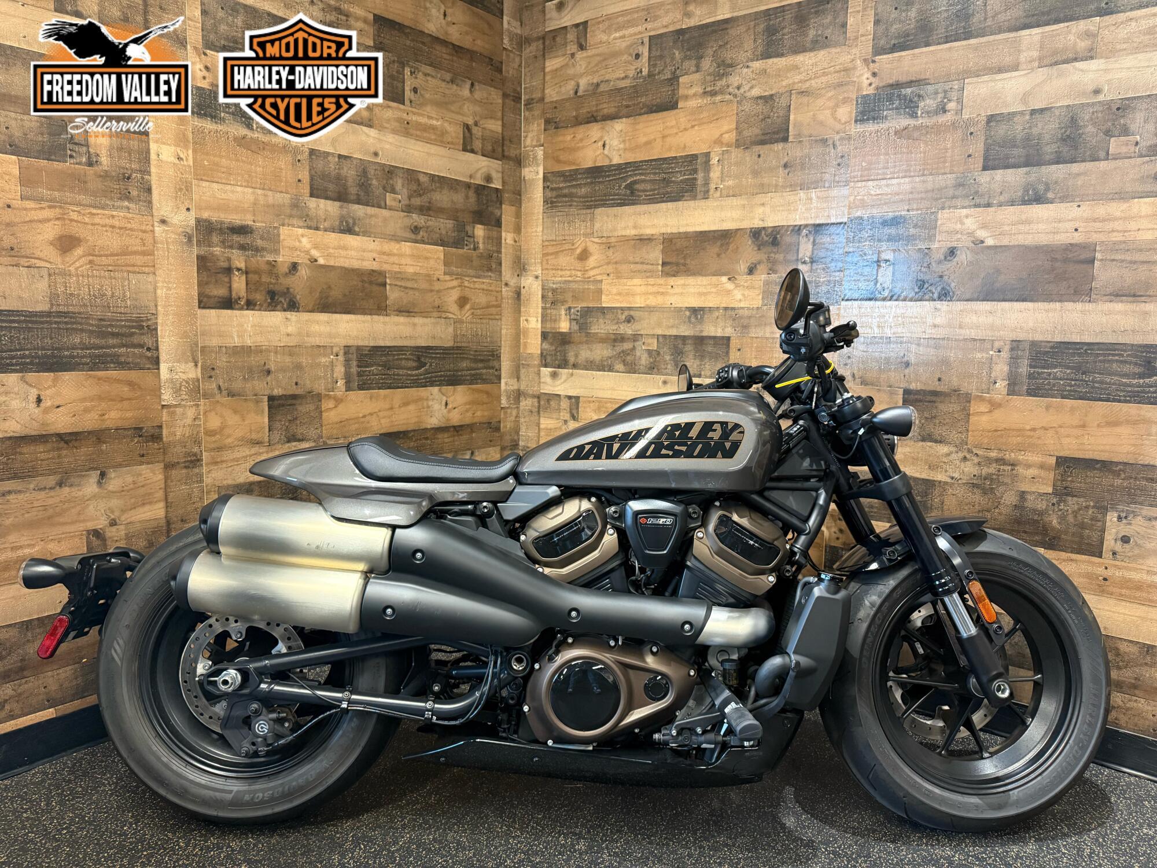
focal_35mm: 24
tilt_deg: -7.6
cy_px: 434
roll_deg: -0.7
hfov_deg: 71.6
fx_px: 802
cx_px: 578
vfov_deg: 56.8
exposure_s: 1/60
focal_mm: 6.76
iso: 640
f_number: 1.78
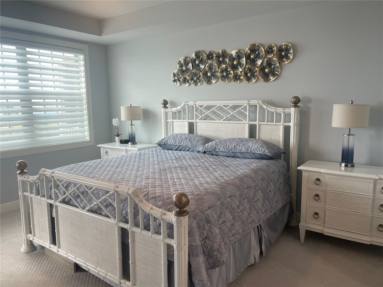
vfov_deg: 53.1
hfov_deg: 67.3
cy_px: 144
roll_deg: +0.5
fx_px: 288
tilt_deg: -6.4
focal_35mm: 26
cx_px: 192
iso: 100
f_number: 1.6
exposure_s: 1/120
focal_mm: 4.2
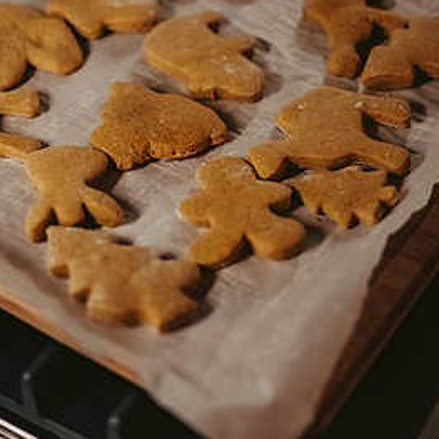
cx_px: 187
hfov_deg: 23.0
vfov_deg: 22.9
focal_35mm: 75
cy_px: 118
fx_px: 1076
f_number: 2
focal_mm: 40
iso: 2500
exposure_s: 1/800
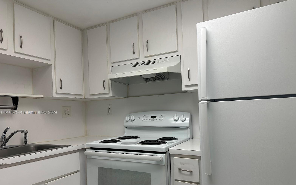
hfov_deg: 70.4
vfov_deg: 47.3
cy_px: 113
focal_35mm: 26
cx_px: 148
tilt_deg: +0.7
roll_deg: +1.7
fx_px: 210
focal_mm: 6.86
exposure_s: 1/120
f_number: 1.78
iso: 100
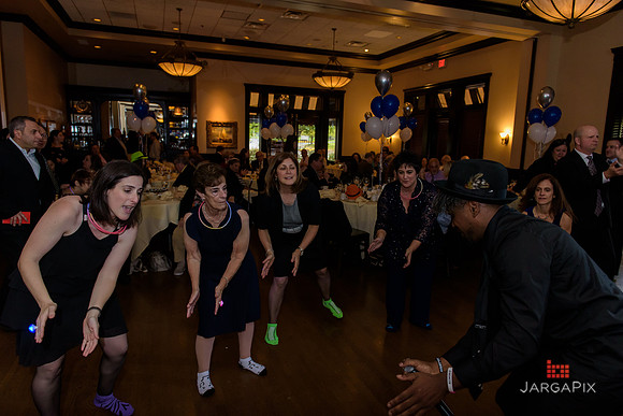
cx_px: 312
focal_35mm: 24
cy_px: 208
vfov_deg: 53.2
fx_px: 415
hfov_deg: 73.7
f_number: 3.2
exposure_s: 1/125
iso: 1600
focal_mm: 24
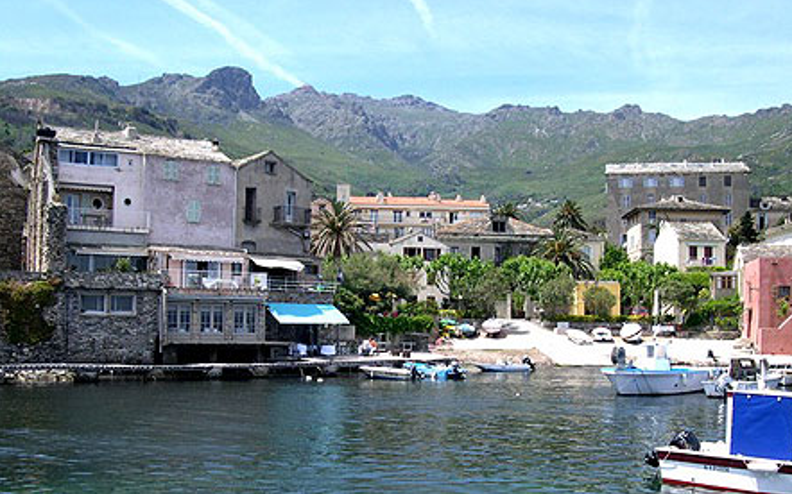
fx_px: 885
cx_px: 400
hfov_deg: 48.2
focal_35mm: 41
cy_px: 297
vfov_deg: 31.1
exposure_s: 1/150
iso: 100
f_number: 7.6
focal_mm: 8
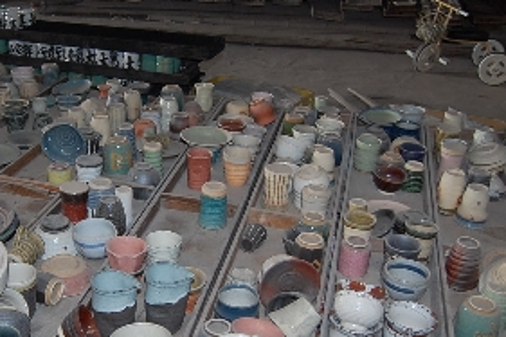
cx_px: 137
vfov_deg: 28.0
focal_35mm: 48
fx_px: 674
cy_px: 195
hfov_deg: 40.2
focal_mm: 18
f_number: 3.5
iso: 400
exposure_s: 1/60
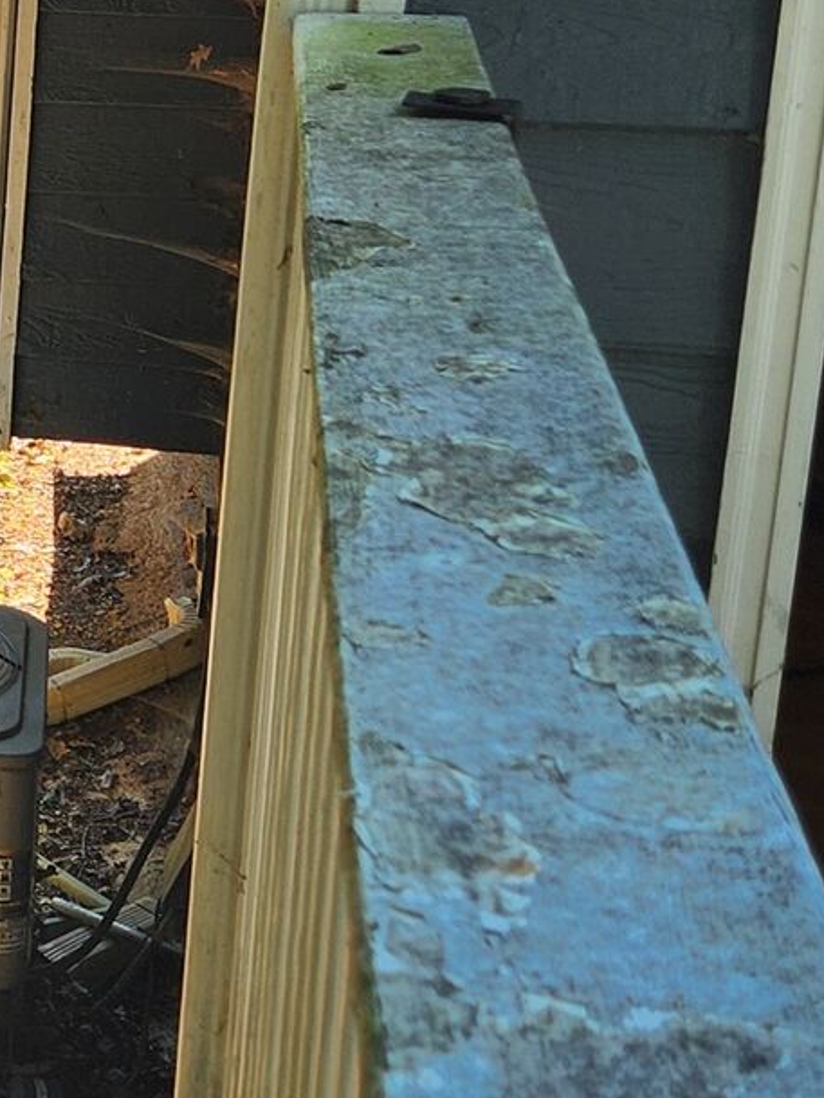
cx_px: -673
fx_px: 2760
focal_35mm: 87
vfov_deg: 22.4
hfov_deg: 14.8
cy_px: 334
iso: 20
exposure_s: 1/270
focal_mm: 5.4
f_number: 1.8
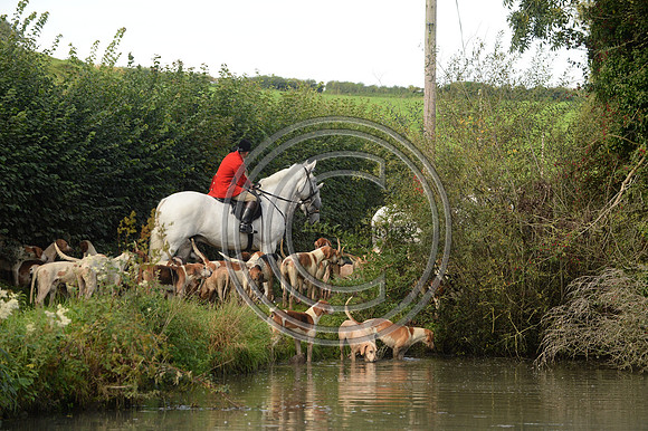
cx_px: 324
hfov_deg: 16.4
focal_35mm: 125
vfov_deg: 11.0
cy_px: 216
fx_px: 2249
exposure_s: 1/1250
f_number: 5.6
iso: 1100
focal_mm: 125
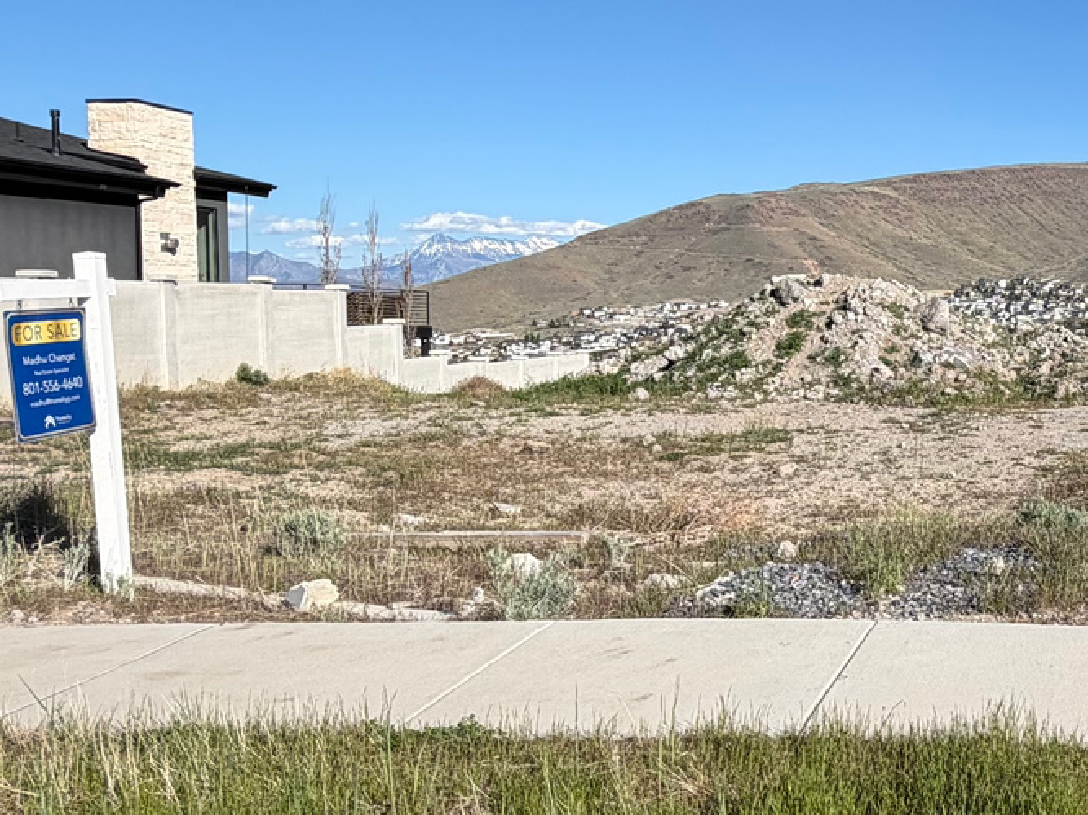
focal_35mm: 43
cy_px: 365
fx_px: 1351
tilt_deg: -2.8
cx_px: 959
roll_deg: +0.6
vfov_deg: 33.6
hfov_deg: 40.8
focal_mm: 2.22
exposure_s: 1/1050
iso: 20
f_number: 2.2
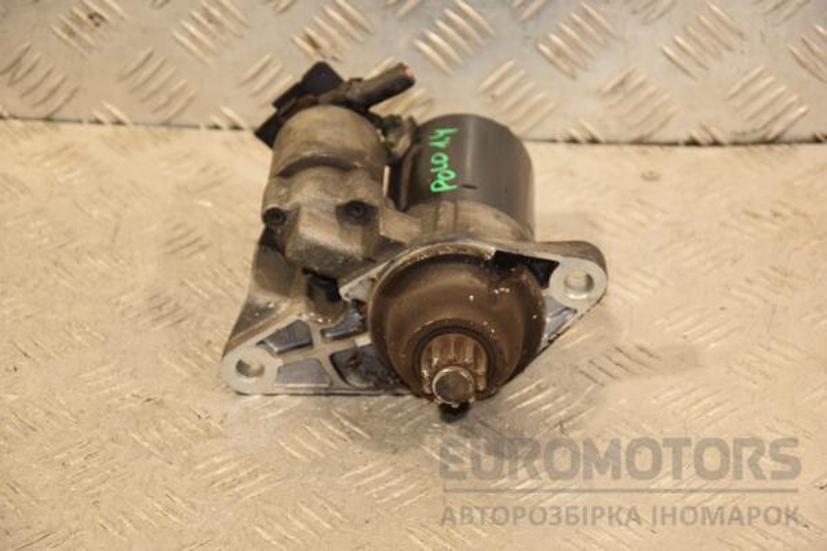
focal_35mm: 112
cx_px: 414
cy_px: 276
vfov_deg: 12.2
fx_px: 2584
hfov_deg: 18.2
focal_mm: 75
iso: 800
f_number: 5.3
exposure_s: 1/160
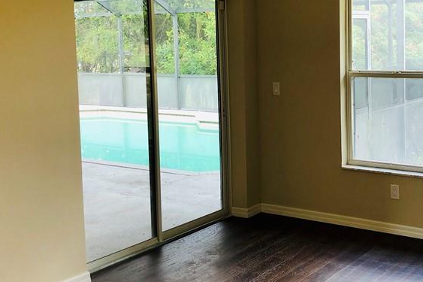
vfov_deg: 25.4
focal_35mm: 53
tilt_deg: -4.4
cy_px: 97
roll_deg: +1.1
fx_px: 623
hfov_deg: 37.0
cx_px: 290
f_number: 1.8
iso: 20
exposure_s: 1/30
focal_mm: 4
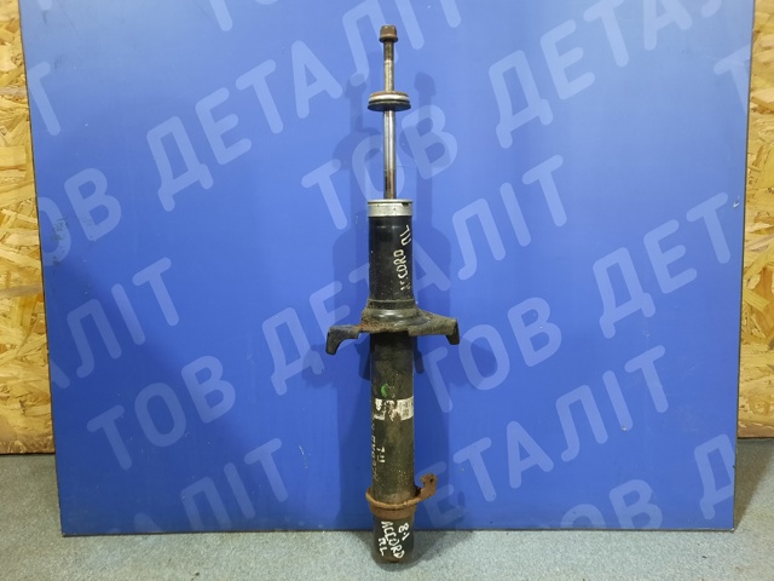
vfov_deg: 54.9
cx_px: 387
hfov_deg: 69.4
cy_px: 290
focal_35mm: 25
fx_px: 559
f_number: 2
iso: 640
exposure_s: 1/20
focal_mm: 4.6
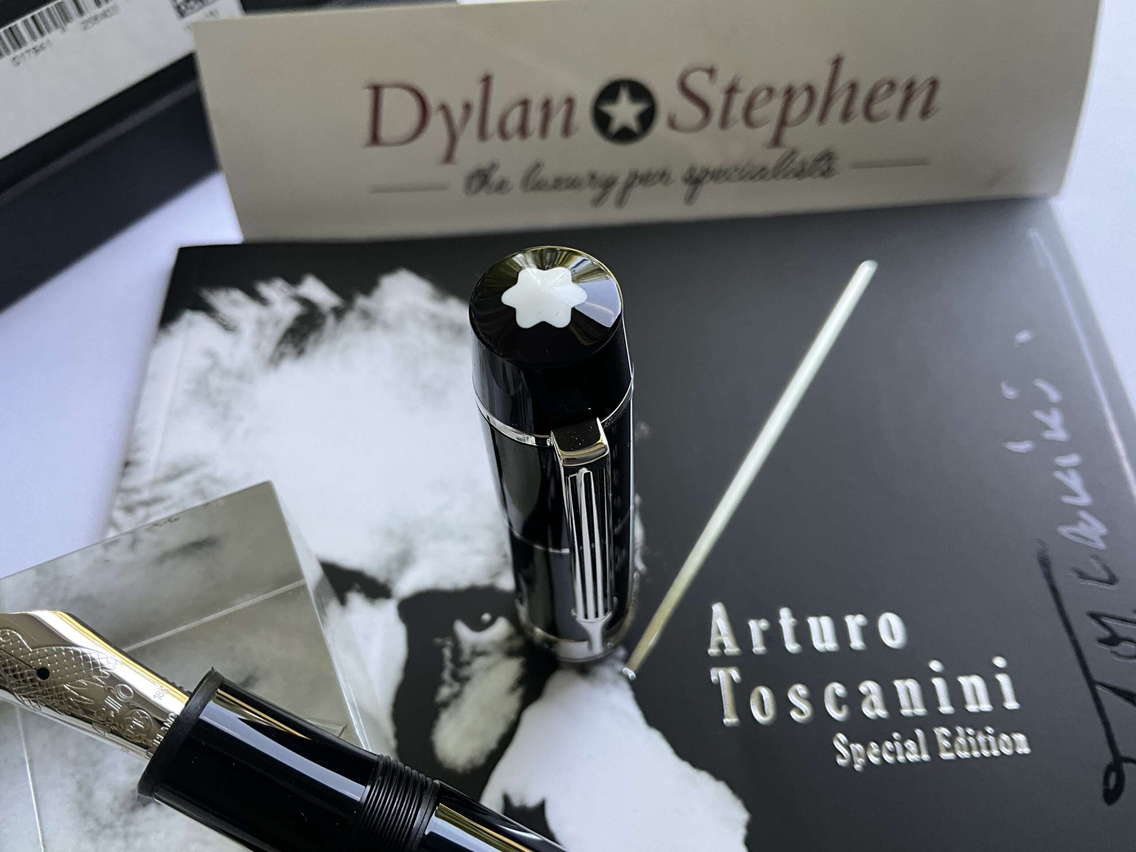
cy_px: 426
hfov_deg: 61.7
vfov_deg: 48.2
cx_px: 568
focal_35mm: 29
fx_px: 952
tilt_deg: -57.5
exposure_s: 1/122
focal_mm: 3
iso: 50
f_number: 1.8
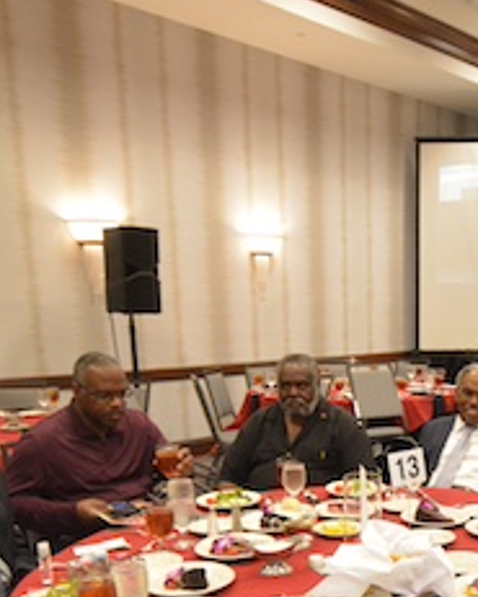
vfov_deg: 44.7
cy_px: 472
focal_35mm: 39
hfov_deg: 37.0
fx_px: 689
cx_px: 377
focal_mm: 10
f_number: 4.5
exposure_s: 1/60
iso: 1400
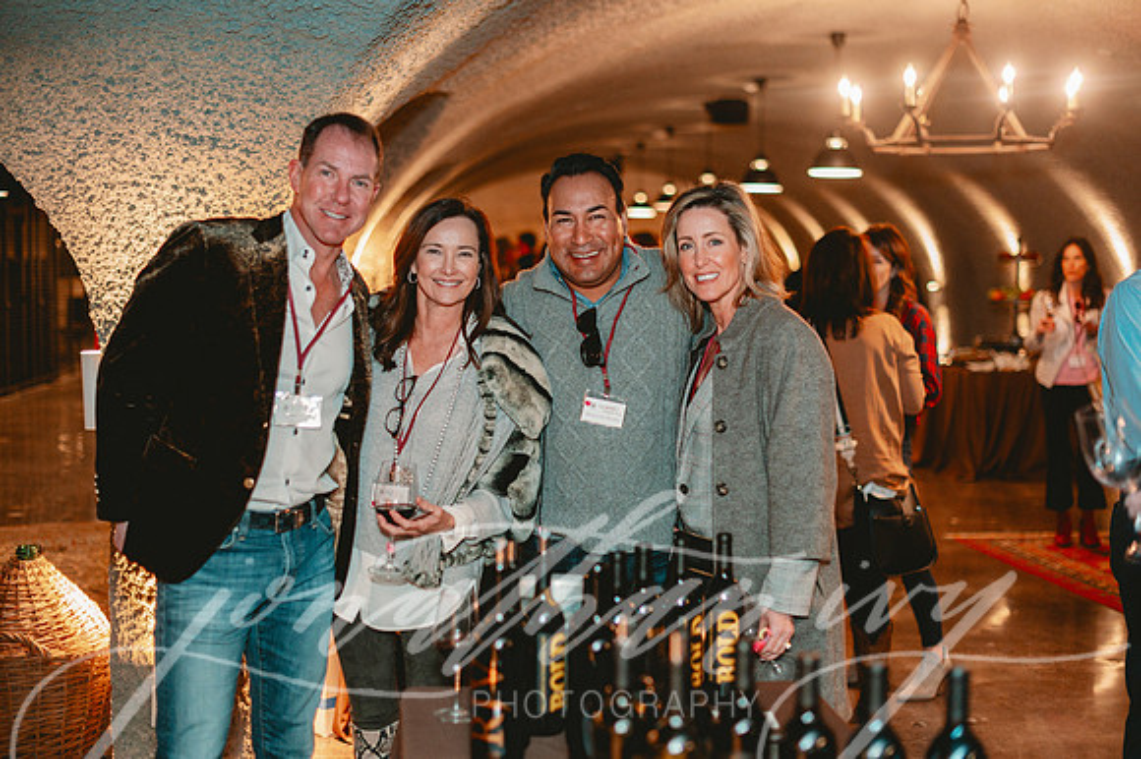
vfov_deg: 27.0
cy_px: 380
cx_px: 570
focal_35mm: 50
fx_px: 1584
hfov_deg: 39.6
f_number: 2.2
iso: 3200
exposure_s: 1/160
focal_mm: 50
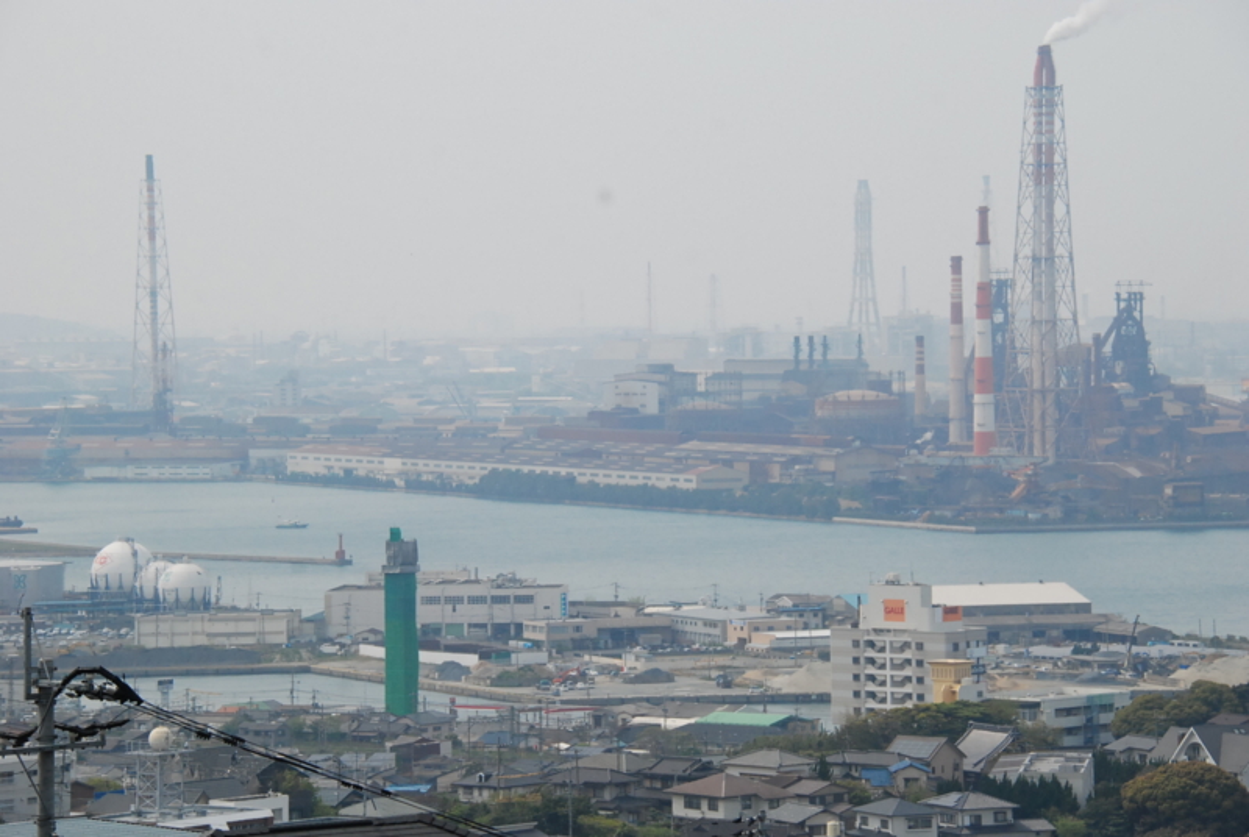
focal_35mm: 158
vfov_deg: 8.7
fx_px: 5472
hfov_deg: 13.0
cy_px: 418
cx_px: 624
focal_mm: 105
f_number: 10
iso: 800
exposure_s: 1/1600
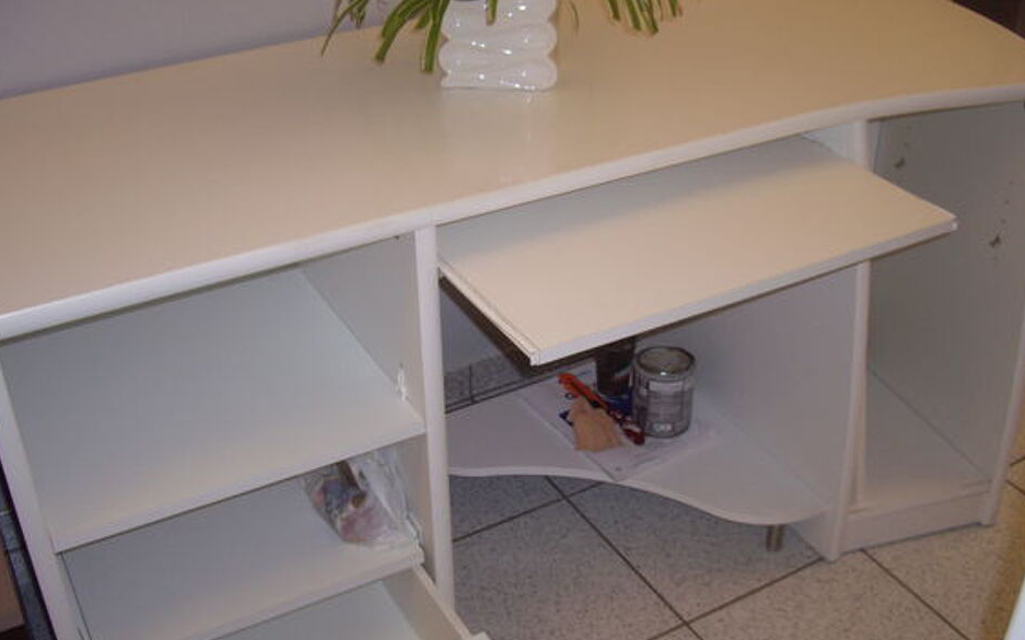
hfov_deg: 46.2
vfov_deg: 29.8
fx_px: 1201
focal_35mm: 43
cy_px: 349
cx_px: 535
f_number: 2.8
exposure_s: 1/40
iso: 200
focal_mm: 7.9
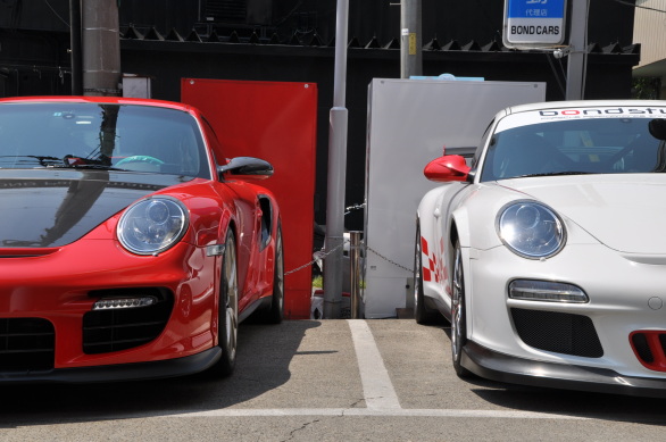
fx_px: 1247
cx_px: 333
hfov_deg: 29.9
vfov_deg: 20.1
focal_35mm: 68
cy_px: 221
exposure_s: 1/250
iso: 200
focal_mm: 45
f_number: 16
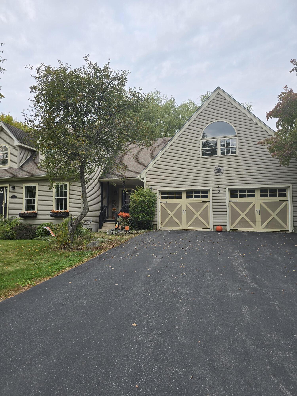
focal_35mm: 23
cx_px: 148
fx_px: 263
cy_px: 198
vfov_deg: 73.9
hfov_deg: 58.9
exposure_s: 1/218
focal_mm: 6.3
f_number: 1.7
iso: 12
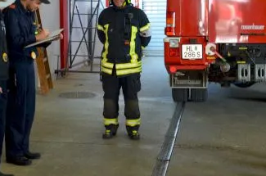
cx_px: 155
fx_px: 531
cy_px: 64
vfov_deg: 18.8
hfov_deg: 28.1
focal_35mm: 72
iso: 800
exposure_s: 1/40
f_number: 3.8
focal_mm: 24
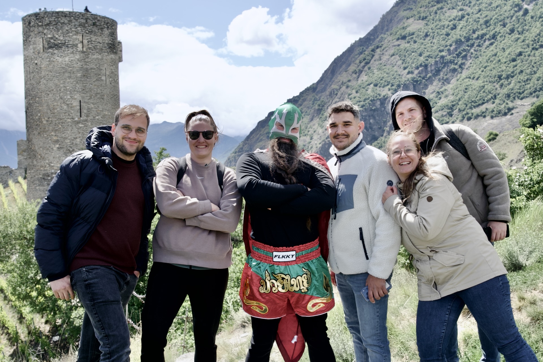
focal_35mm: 36
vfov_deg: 36.9
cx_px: 272
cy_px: 181
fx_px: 543
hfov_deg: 53.1
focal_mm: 36
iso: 500
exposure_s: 1/800
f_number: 8
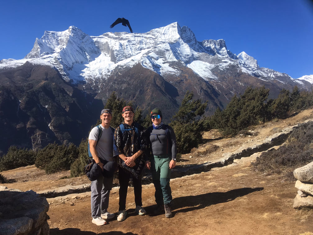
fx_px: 262
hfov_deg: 61.7
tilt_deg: -0.9
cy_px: 118
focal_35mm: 29
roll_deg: -1.4
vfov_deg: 48.2
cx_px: 156
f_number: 2.2
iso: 25
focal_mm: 4.15
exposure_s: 1/1425
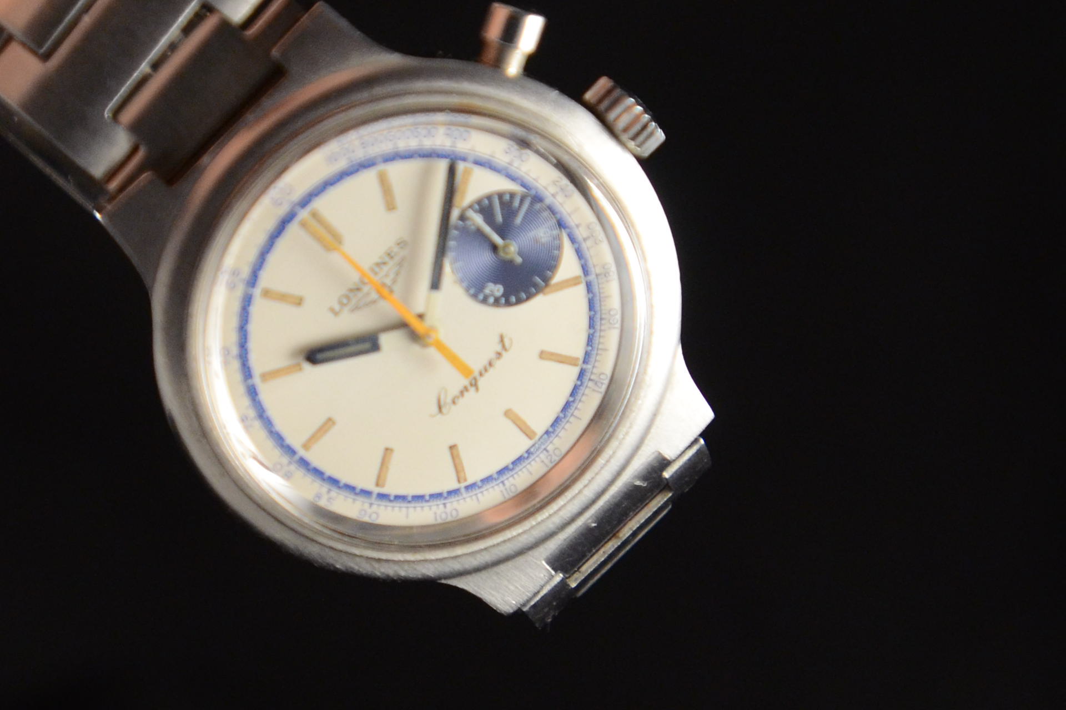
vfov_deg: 28.1
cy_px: 355
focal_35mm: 48
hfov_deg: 41.1
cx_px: 533
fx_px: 1421
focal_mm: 32
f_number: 3.5
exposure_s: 1/640
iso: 1000
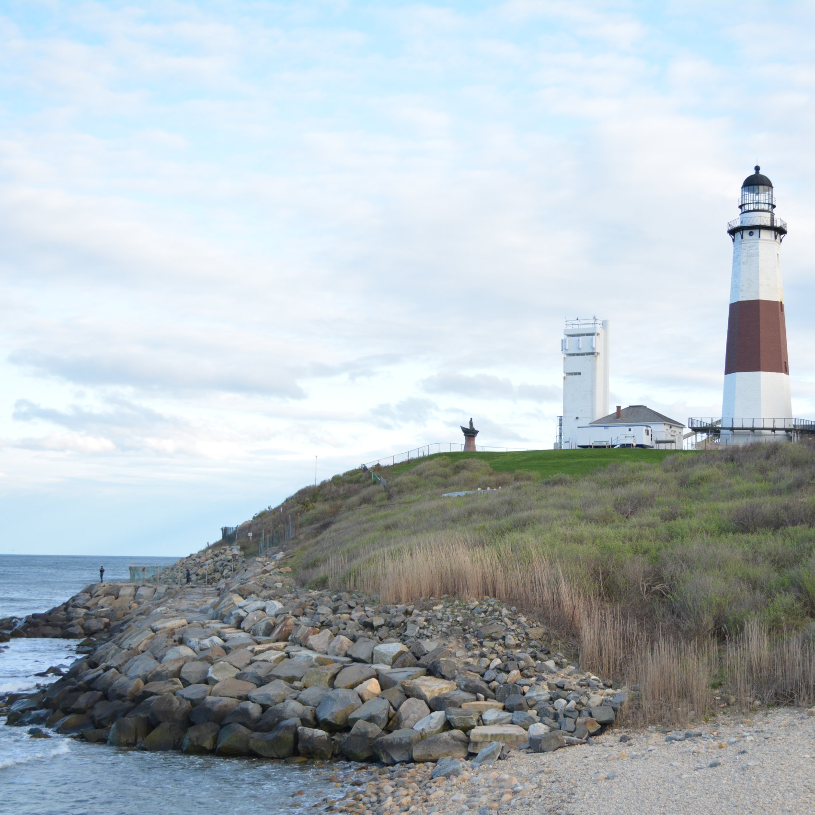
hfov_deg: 30.5
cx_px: 553
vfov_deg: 30.7
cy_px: 408
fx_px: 1482
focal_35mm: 56
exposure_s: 1/800
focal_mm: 29
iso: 640
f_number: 4.5
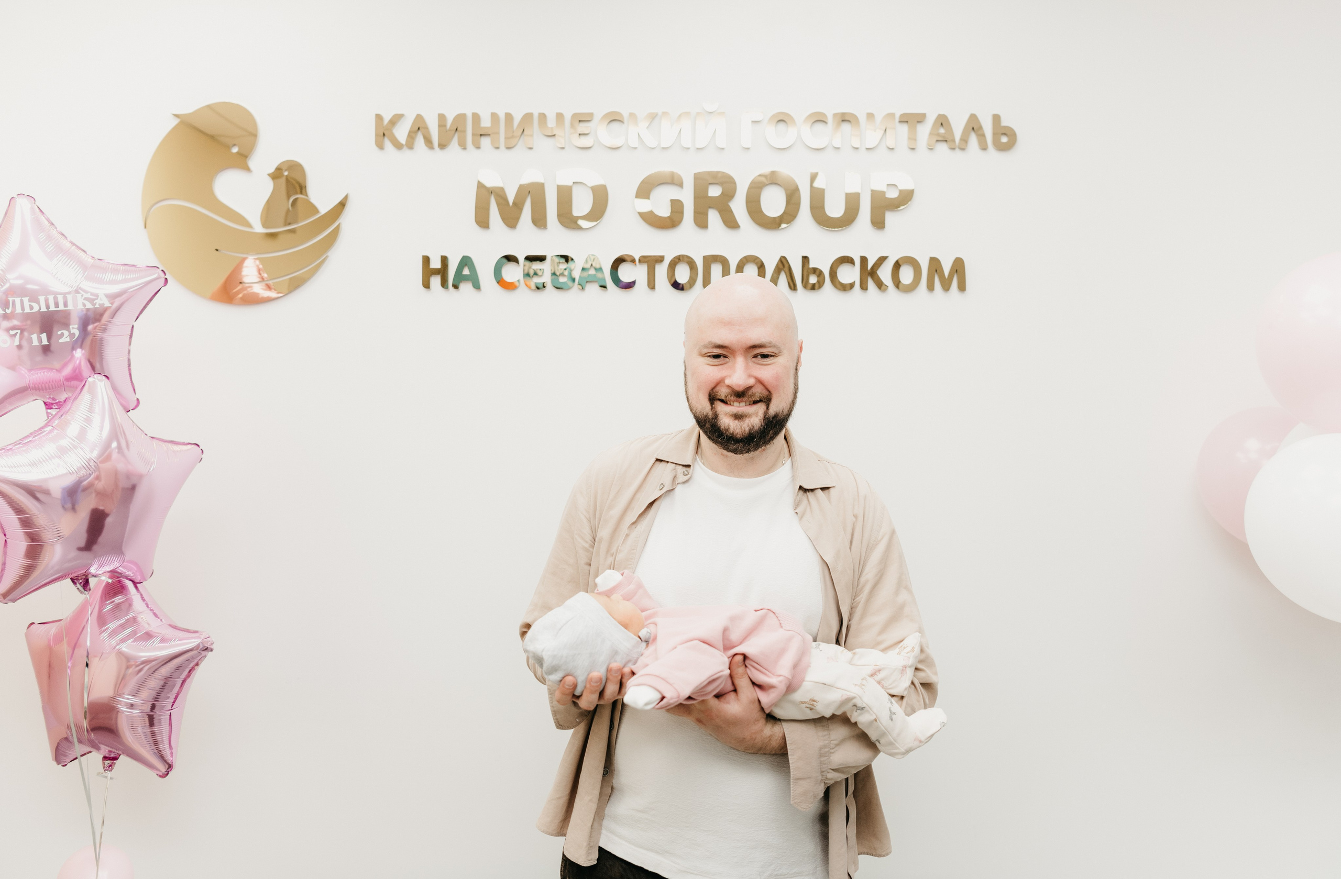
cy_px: 440
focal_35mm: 30
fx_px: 1112
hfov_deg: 62.2
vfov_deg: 43.2
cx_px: 681
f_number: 4
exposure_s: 1/160
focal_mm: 29
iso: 250
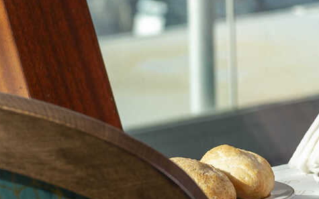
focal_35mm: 322
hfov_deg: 6.4
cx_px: 602
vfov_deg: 4.1
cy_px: 174
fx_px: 2800
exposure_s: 1/250
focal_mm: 50
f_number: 4
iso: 100
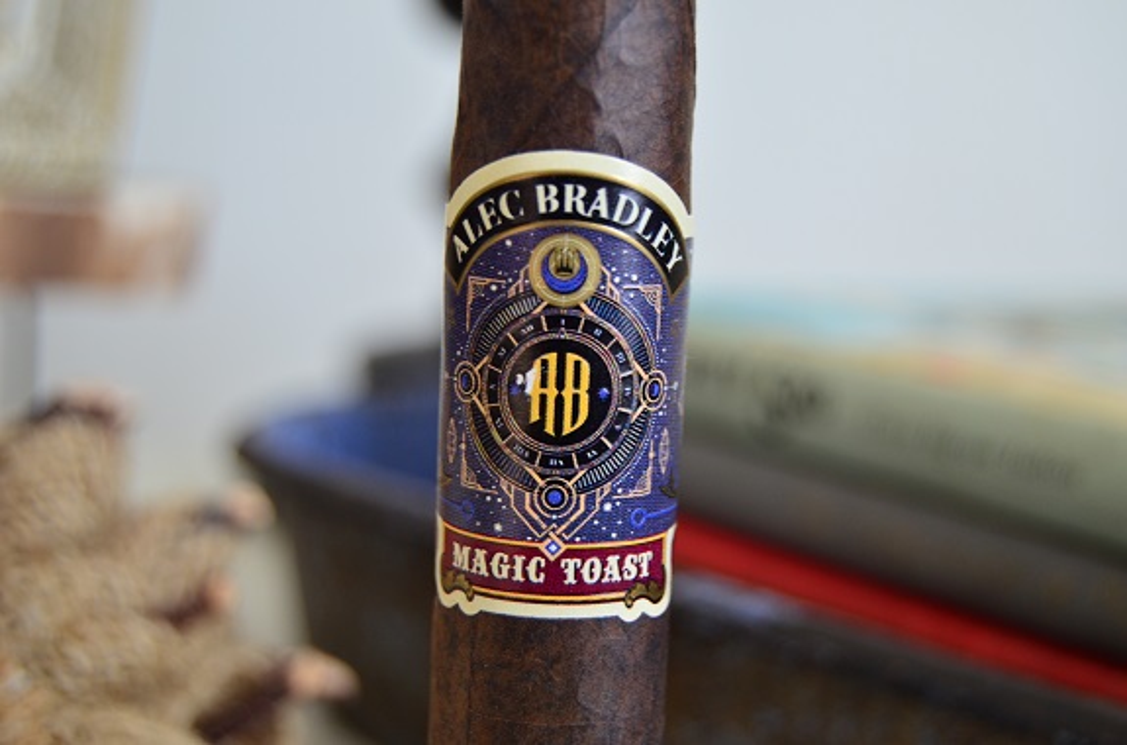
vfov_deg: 22.5
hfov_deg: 33.5
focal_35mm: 60
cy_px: 372
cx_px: 564
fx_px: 1873
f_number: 5
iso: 400
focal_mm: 40
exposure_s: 1/30
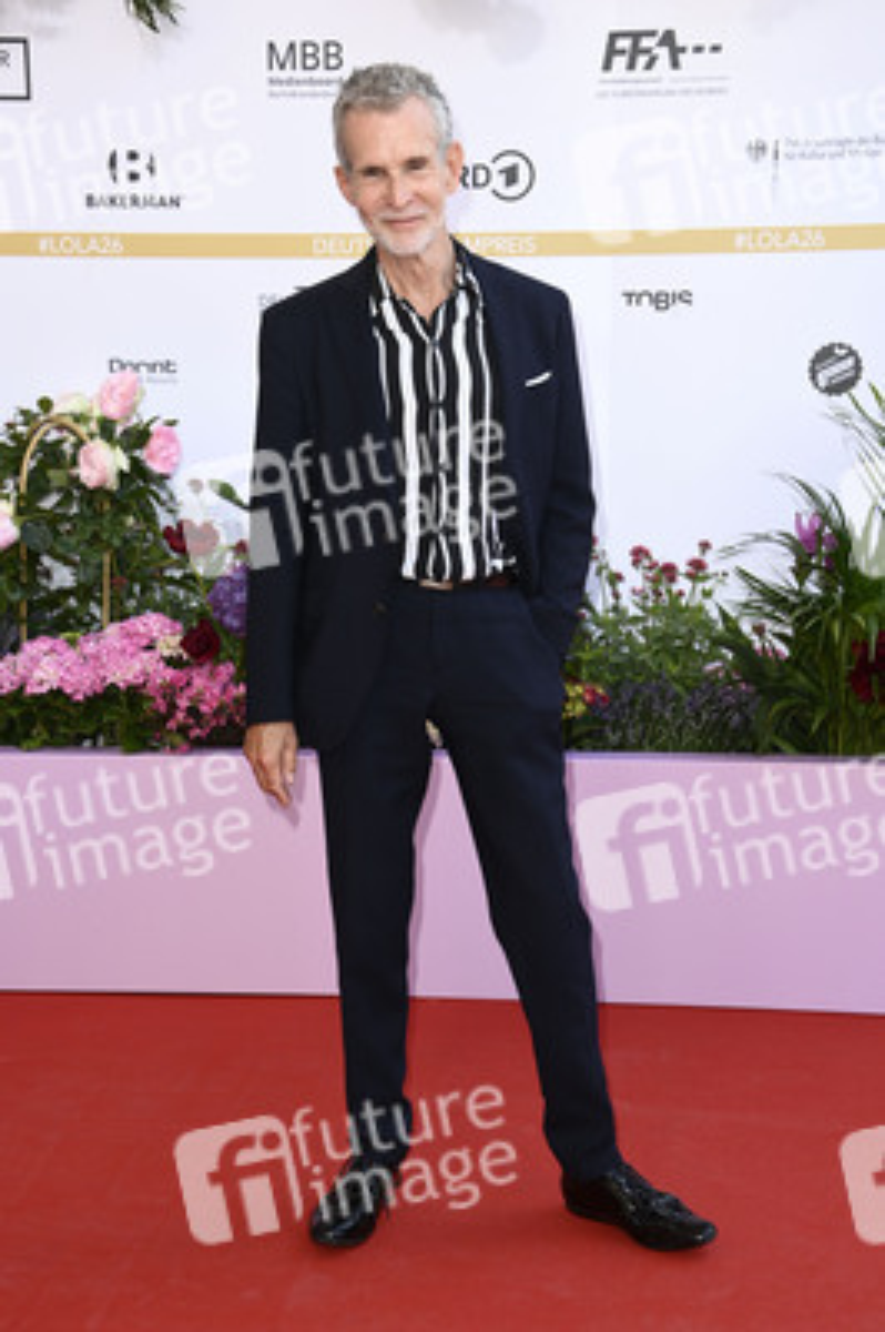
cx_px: 442
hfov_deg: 23.3
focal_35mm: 58
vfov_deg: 34.5
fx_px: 2142
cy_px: 666
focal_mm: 58
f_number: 6.3
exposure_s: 1/250
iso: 500
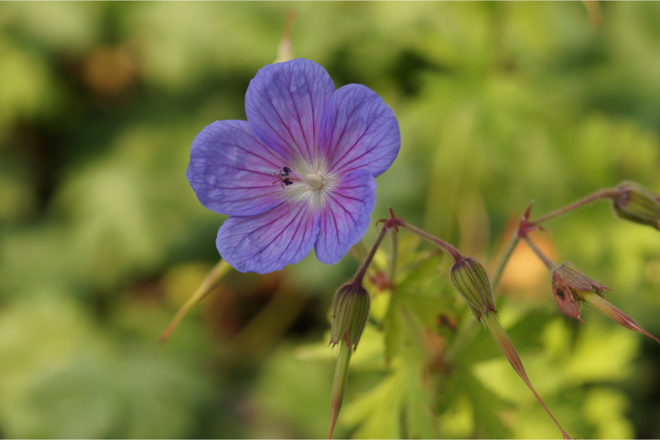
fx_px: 2750
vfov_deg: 9.1
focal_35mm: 150
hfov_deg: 13.7
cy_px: 220
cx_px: 330
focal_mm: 100
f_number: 4.5
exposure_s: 1/250
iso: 100
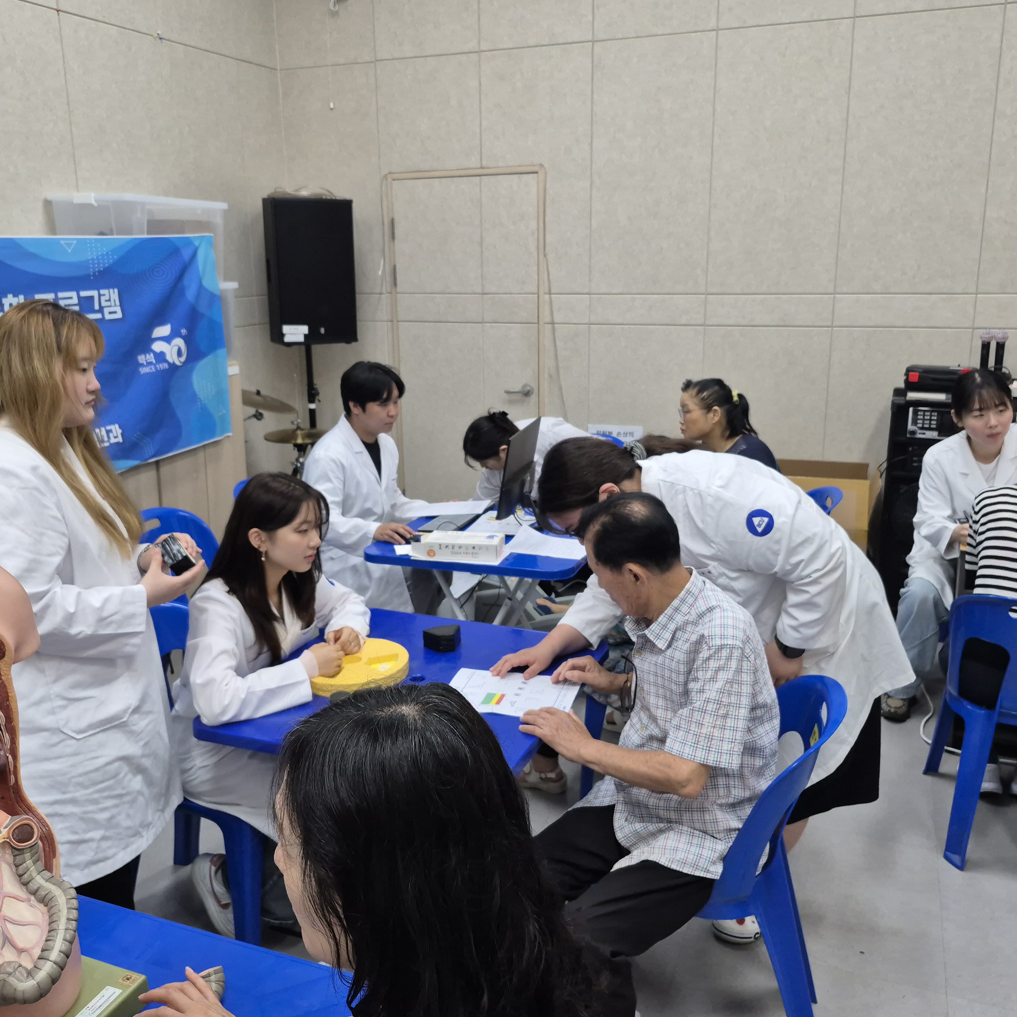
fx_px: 931
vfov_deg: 57.3
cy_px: 494
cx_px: 508
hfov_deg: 57.3
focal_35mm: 28
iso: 200
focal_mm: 5.4
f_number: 1.8
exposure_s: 1/120
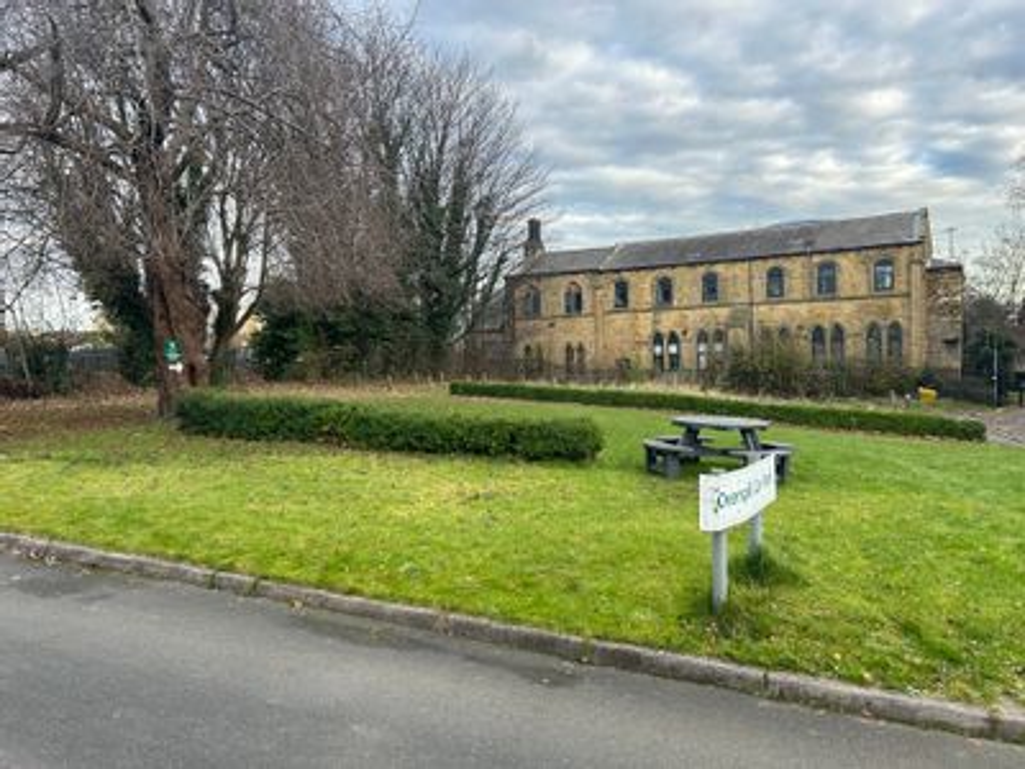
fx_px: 770
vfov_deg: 53.1
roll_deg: +0.8
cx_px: 512
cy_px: 384
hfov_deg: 67.3
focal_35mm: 26
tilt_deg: -1.9
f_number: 1.5
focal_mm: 5.7
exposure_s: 1/407
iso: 50
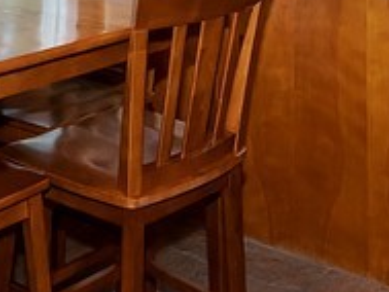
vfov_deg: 15.6
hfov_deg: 23.5
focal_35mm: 83
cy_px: -210
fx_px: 933
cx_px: 233
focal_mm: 10
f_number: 8
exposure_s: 1/30
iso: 400
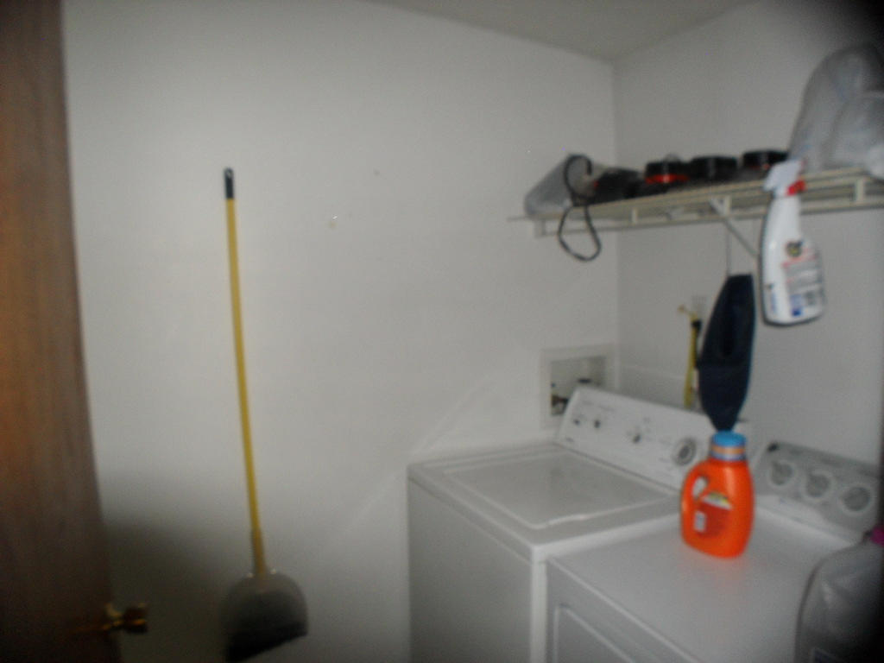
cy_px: 332
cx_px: 442
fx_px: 894
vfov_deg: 40.7
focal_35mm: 35
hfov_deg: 52.6
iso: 200
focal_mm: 6.3
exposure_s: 1/45
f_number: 3.2
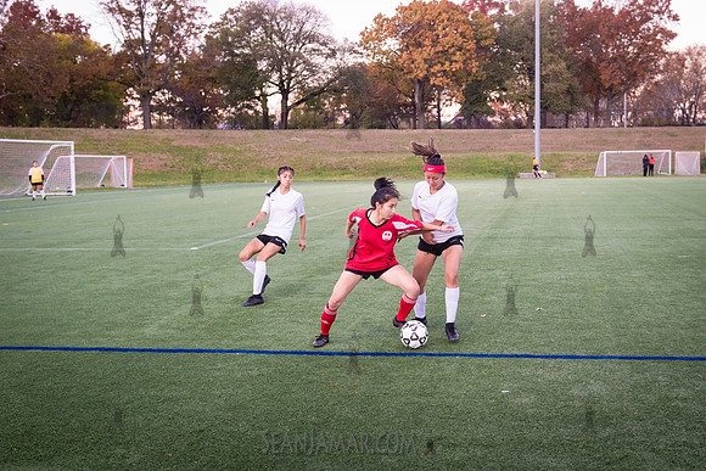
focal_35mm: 42
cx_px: 425
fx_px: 822
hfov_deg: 46.2
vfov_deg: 32.0
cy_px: 226
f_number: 5
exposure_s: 1/250
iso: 2000
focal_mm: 32
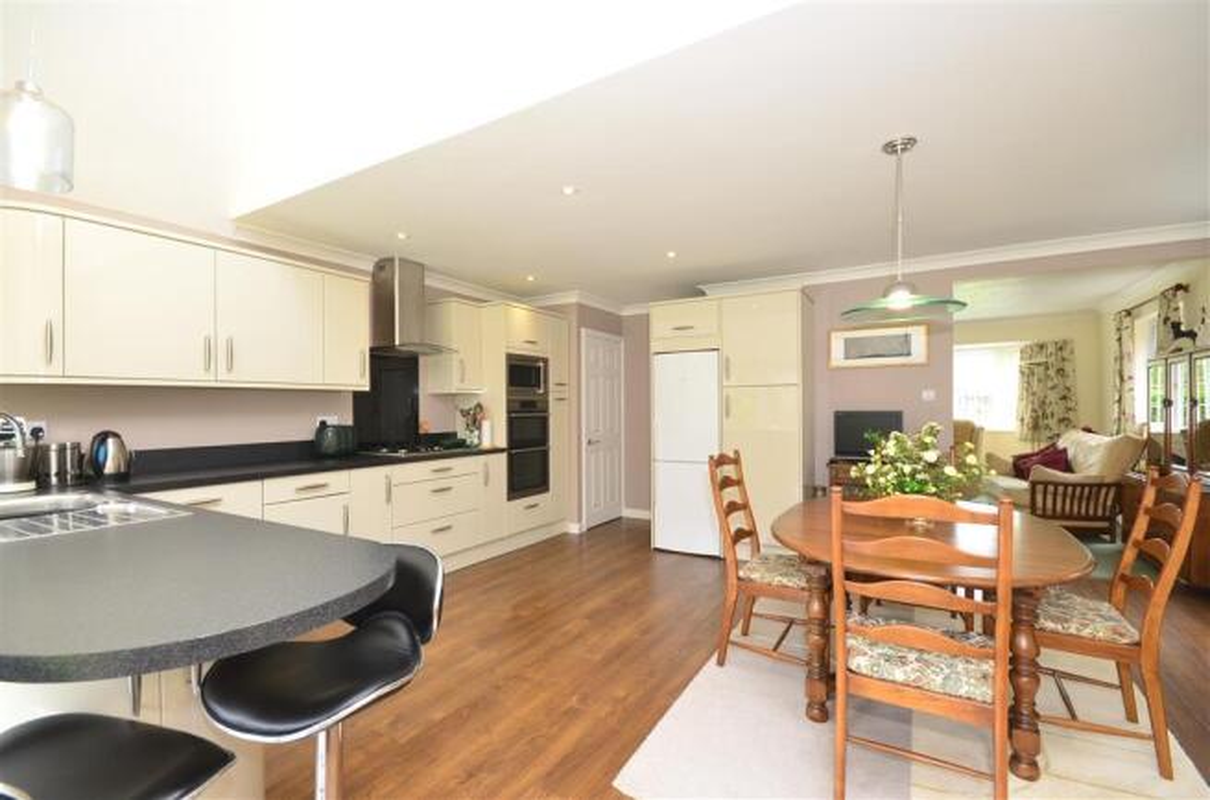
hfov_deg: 100.5
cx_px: 605
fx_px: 503
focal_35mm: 15
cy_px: 400
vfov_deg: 77.0
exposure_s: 1/13
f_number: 9
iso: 400
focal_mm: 10
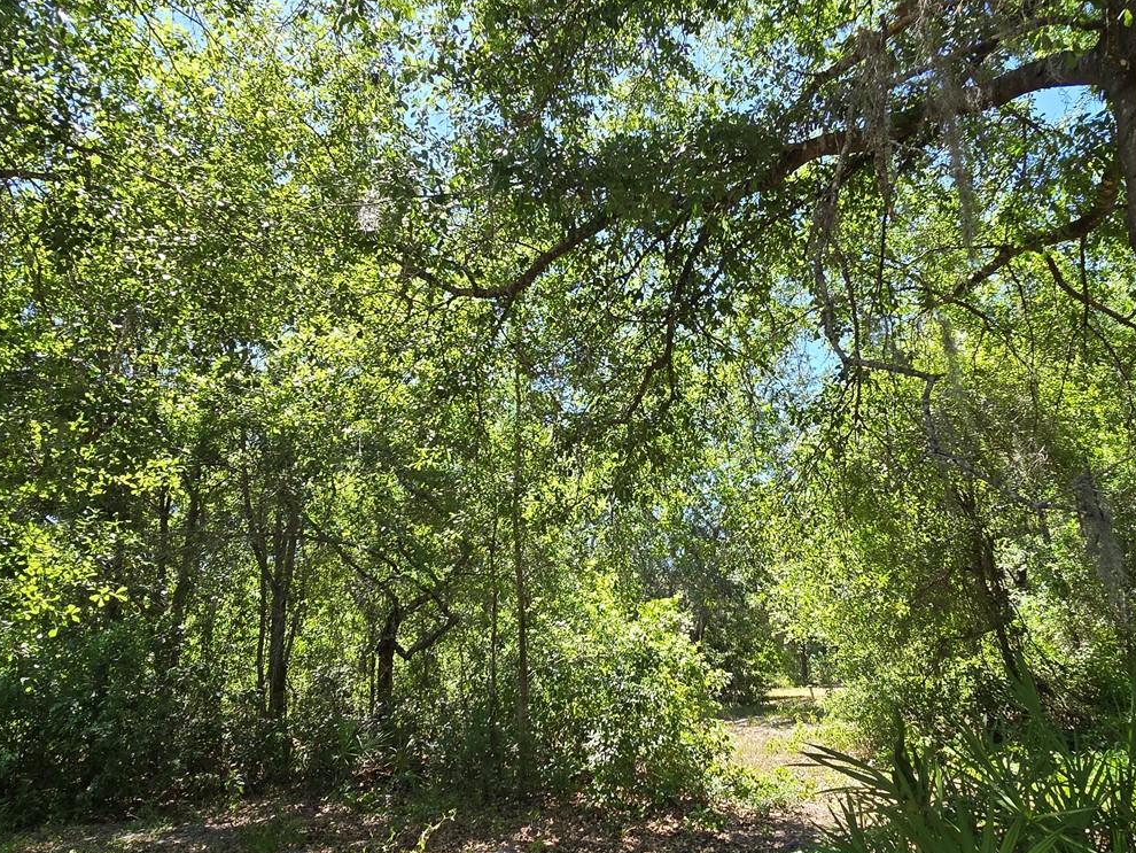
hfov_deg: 78.9
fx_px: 689
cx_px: 596
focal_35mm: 21
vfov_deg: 63.4
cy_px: 448
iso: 50
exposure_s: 1/368
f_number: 2.2
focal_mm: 2.2
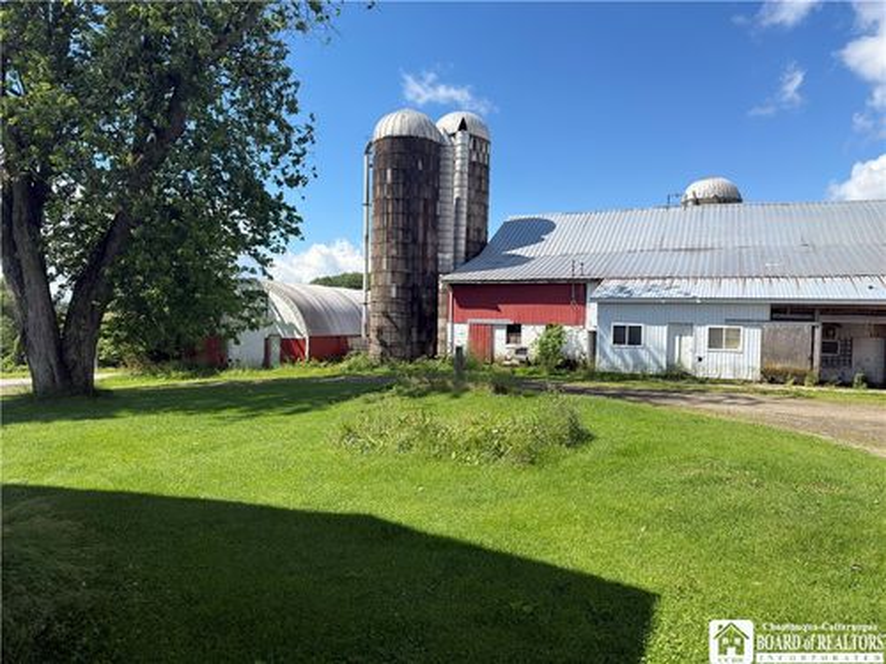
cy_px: 332
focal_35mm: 24
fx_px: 614
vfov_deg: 56.8
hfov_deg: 71.6
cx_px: 443
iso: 64
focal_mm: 6.76
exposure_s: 1/2985
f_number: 1.78
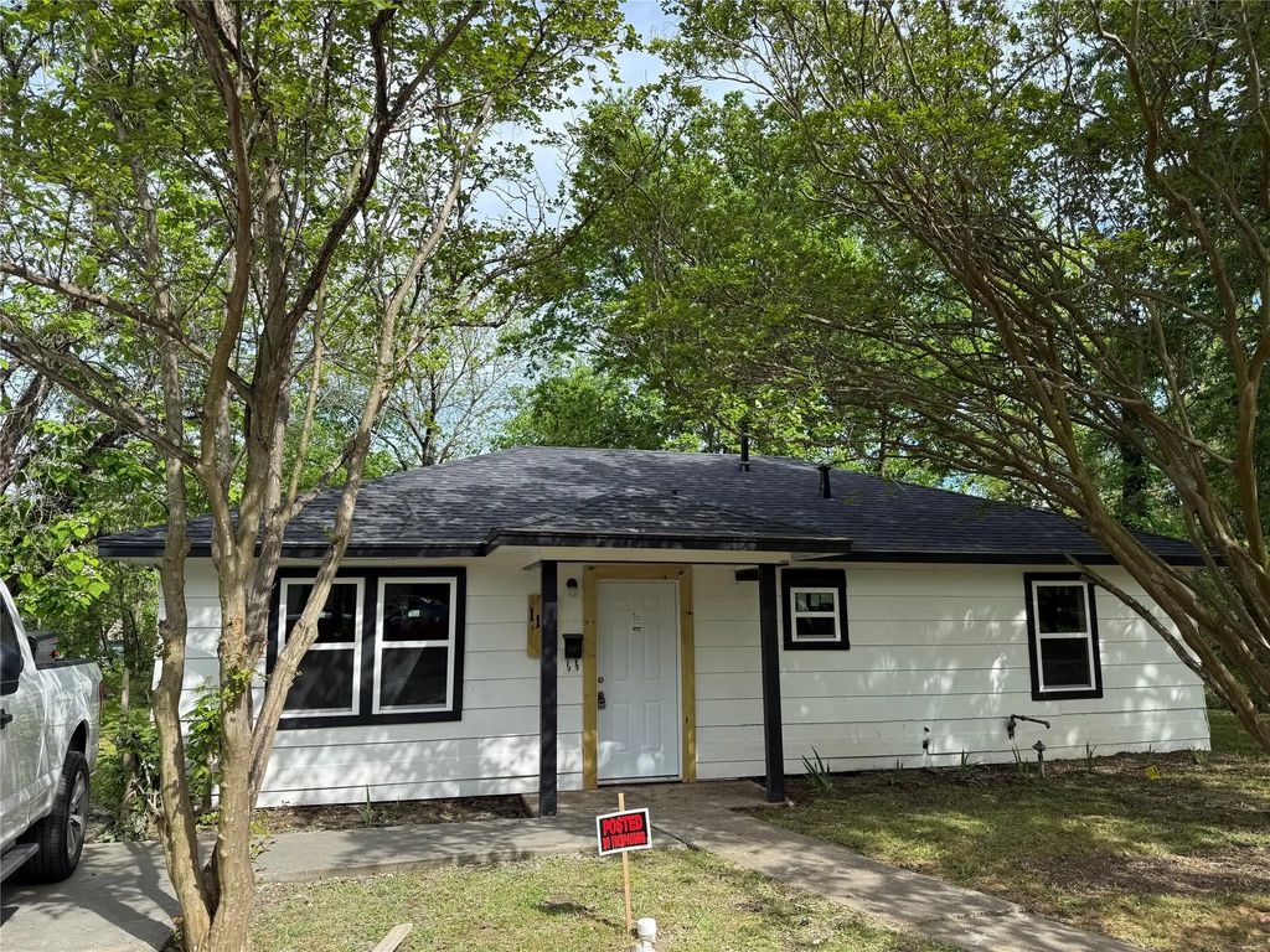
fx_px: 881
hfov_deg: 71.6
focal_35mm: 24
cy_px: 476
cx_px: 635
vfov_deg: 56.8
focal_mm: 6.76
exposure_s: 1/1770
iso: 80
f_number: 1.78
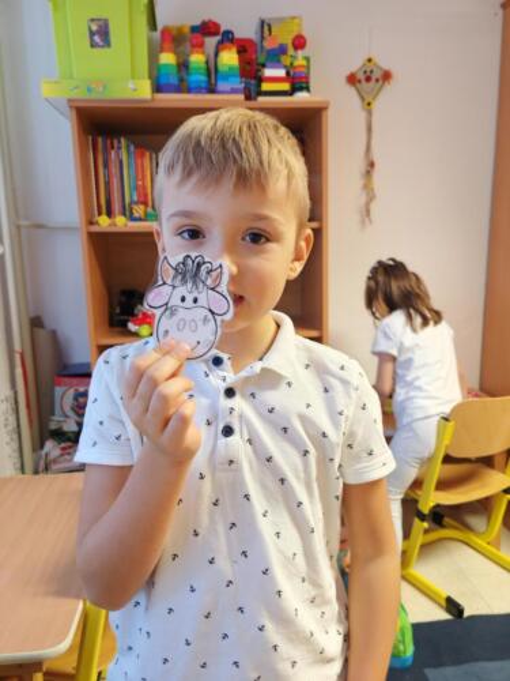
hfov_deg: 51.4
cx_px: 255
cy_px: 340
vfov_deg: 65.3
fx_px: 530
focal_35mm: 27
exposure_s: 1/33
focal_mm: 6.67
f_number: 1.9
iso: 640
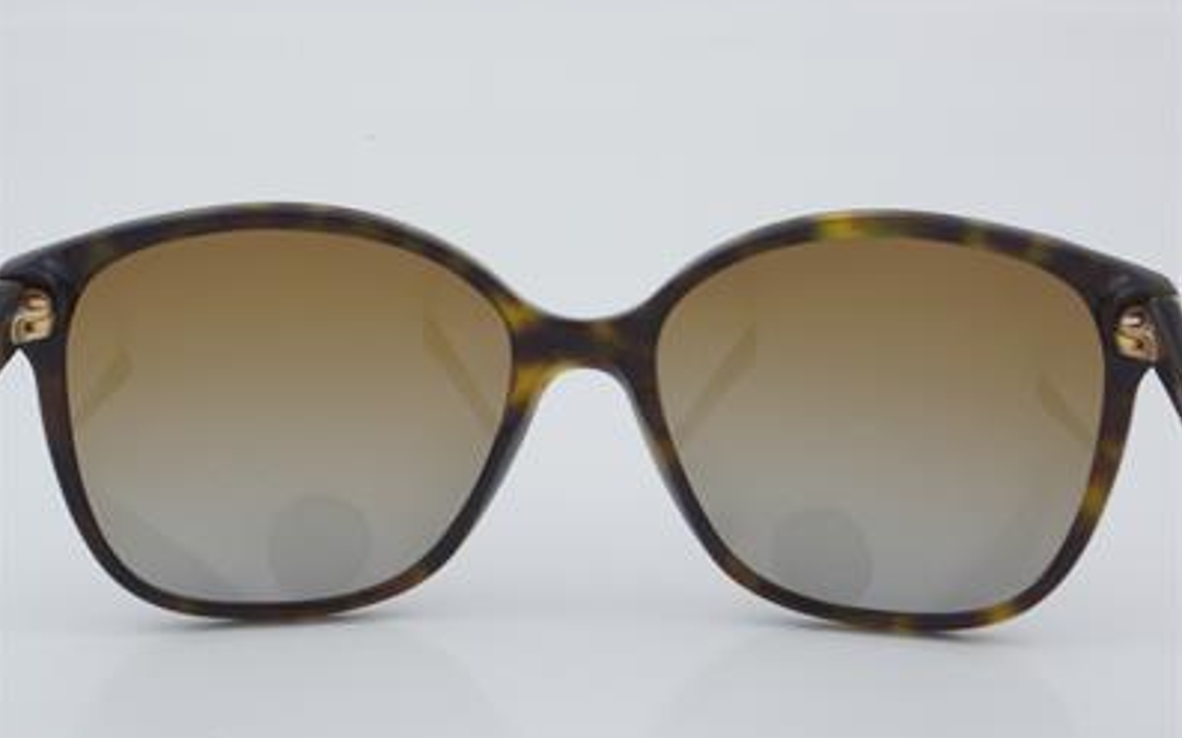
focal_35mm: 77
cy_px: 360
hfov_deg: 26.8
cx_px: 590
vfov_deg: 16.9
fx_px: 2480
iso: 100
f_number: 32
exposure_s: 1/3
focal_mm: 50
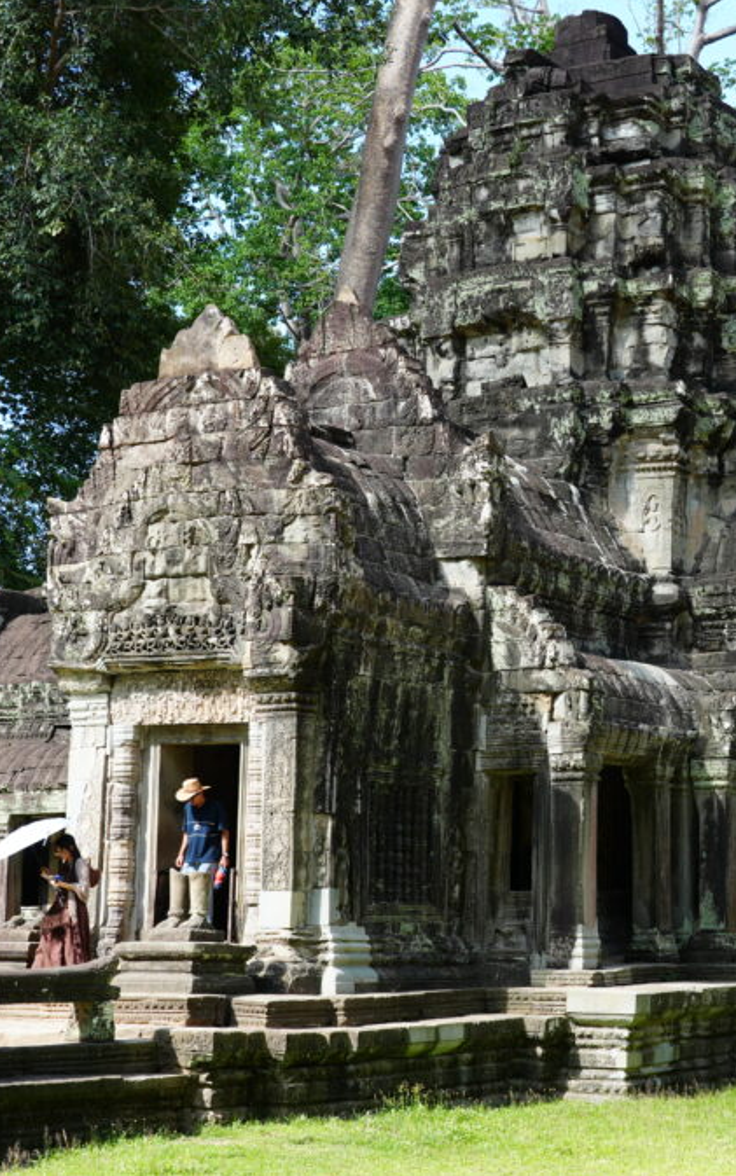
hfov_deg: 20.6
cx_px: 624
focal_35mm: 62
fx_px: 1989
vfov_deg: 33.0
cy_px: 581
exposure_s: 1/100
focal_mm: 40
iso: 100
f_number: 6.3
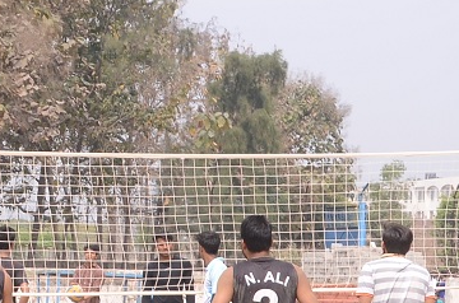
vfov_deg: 8.5
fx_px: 2035
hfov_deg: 12.5
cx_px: -111
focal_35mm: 160
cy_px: 320
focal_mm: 32
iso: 250
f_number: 10
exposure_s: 1/160
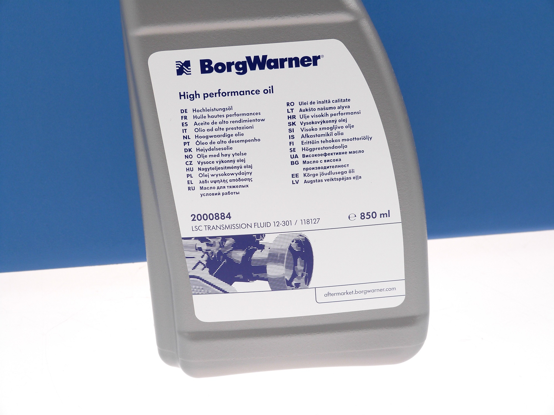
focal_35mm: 73
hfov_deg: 26.7
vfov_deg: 20.2
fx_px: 1168
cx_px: 277
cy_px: 208
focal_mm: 13.2
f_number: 3.6
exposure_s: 1/100
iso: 100
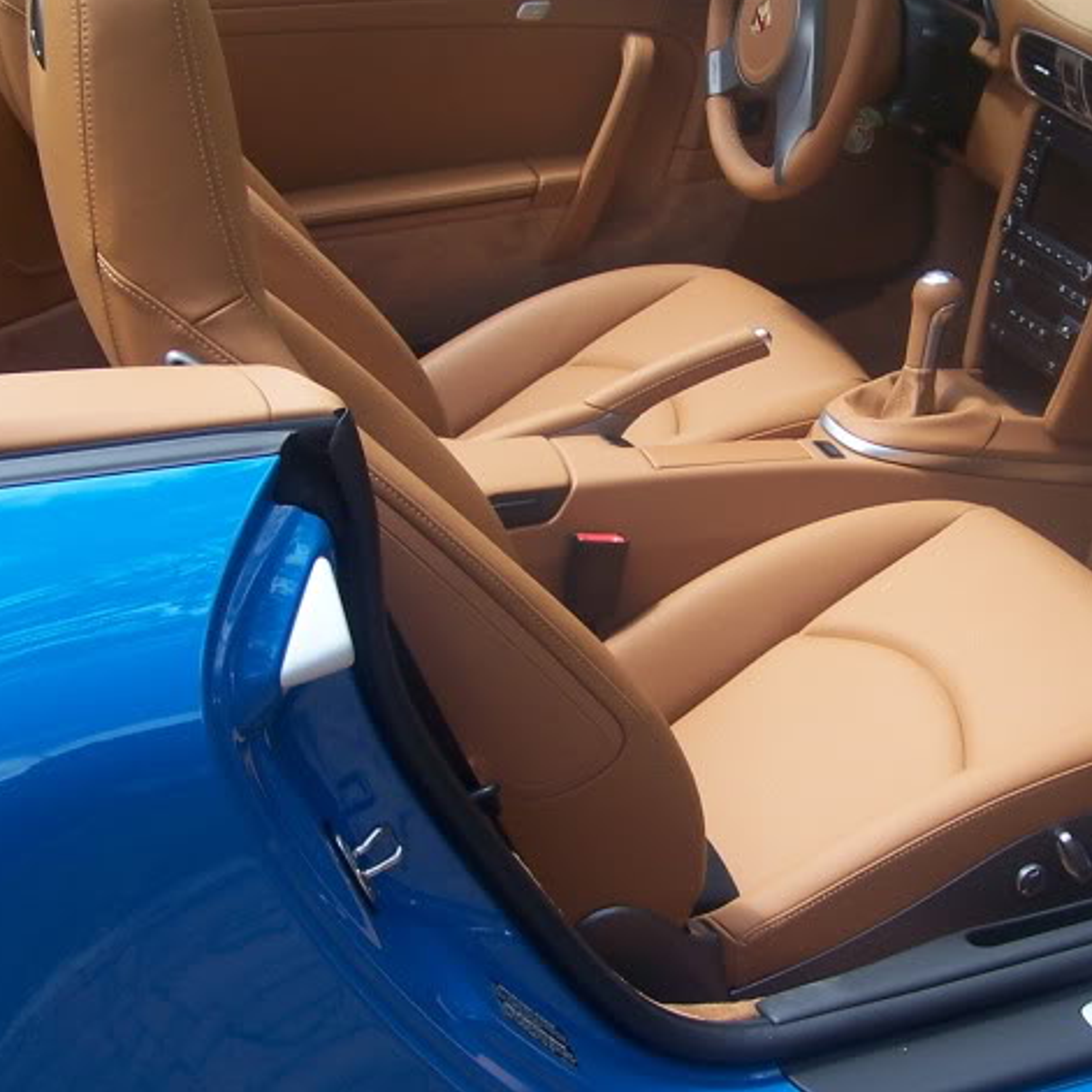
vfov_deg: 23.6
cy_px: 464
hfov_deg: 23.5
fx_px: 2605
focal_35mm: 73
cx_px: 763
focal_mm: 6.3
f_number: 2.8
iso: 80
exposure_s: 1/320
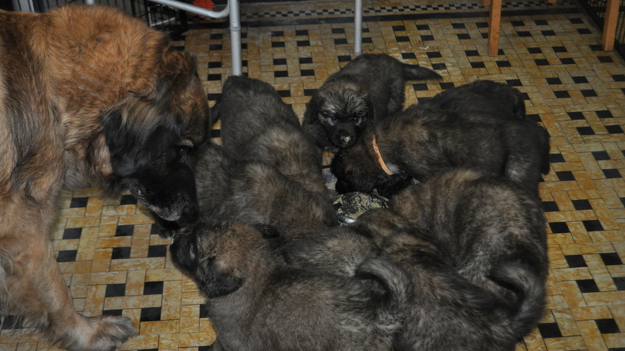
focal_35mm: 51
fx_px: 845
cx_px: 316
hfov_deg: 40.6
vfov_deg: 23.5
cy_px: 205
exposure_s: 1/60
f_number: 4.8
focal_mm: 32
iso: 800
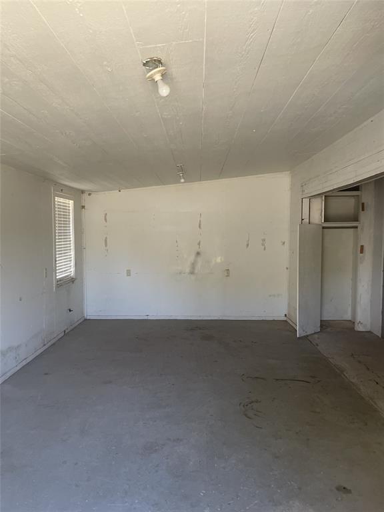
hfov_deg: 53.1
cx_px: 192
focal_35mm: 26
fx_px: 385
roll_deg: +0.9
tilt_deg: -4.7
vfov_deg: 67.3
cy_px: 256
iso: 125
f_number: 1.6
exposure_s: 1/121
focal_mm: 4.2
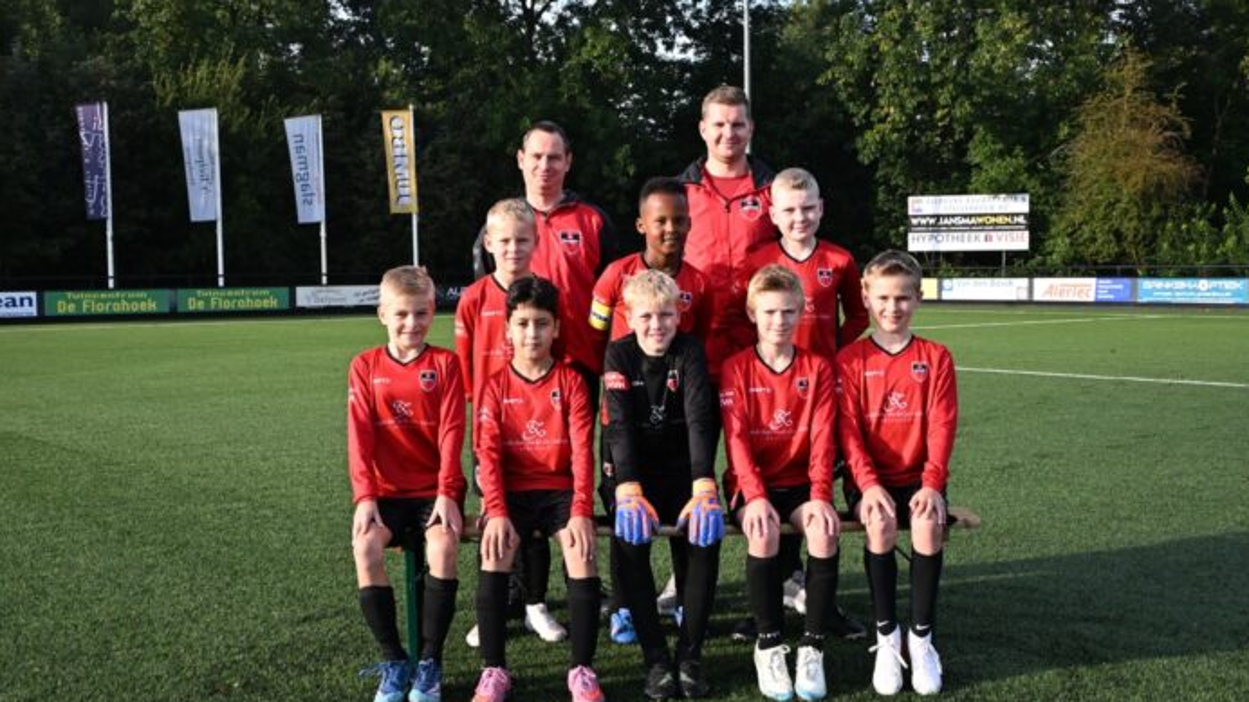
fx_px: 1523
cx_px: 634
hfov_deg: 44.6
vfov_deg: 26.0
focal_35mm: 46
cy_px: 364
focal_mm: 25.5
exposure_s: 1/800
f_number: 5.3
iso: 400
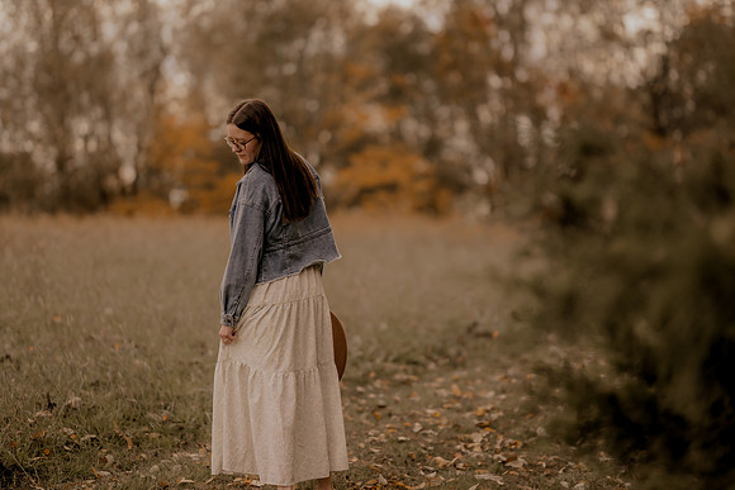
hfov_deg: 23.9
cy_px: 245
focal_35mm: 85
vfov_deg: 16.1
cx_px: 368
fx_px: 1736
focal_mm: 85
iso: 200
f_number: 1.4
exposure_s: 1/2500
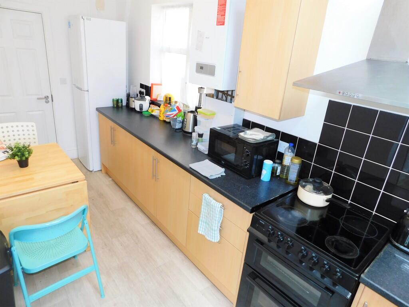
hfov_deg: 73.9
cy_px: 154
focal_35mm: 23
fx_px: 272
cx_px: 204
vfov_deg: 58.9
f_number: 3
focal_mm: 4
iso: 125
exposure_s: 1/50
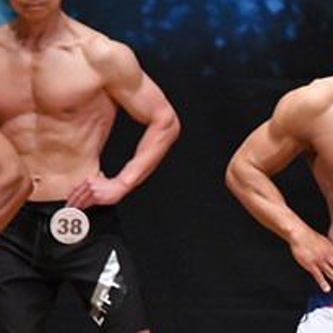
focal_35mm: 915
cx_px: 584
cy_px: 314
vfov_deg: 1.9
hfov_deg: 1.9
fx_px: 9958
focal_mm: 190
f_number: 5.6
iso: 6400
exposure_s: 1/400
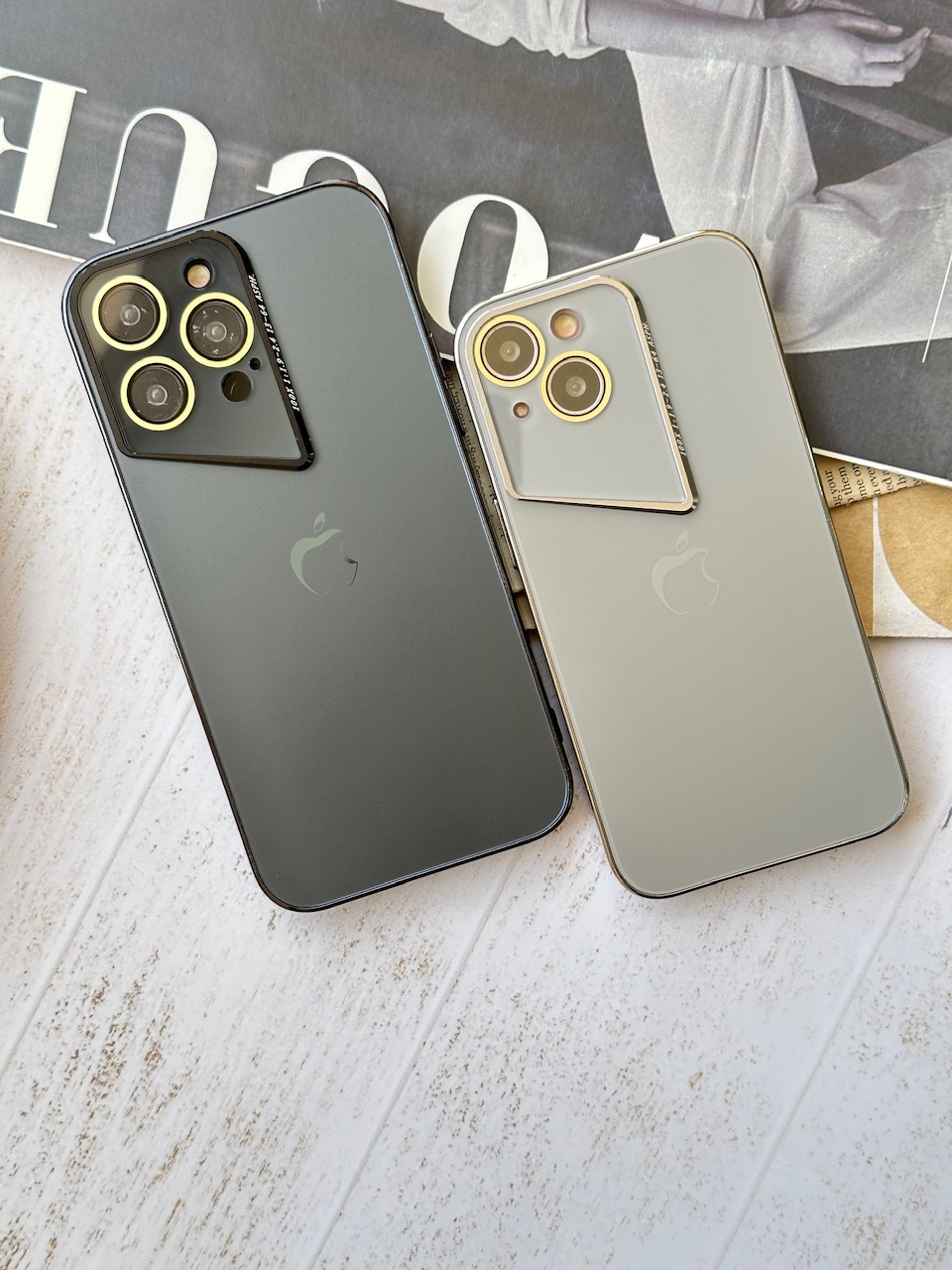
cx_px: 476
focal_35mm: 48
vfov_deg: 39.7
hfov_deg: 30.3
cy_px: 635
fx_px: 1760
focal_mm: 6.86
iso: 64
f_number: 1.78
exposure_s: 1/156
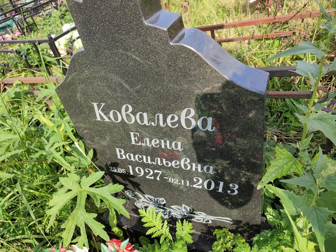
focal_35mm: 25
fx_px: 243
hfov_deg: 69.4
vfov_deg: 54.9
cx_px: 168
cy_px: 126
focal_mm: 6.04
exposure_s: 1/302
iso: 50
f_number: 1.9
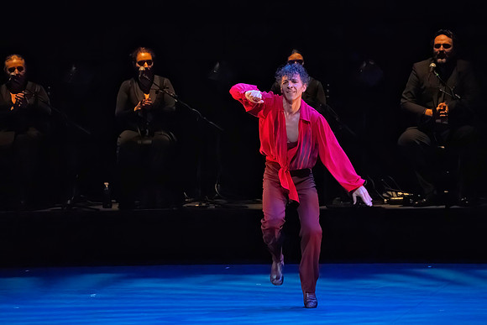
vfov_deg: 3.5
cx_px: 231
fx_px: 5355
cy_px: 145
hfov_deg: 5.2
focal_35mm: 396
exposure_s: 1/400
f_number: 8
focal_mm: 339
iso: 20000
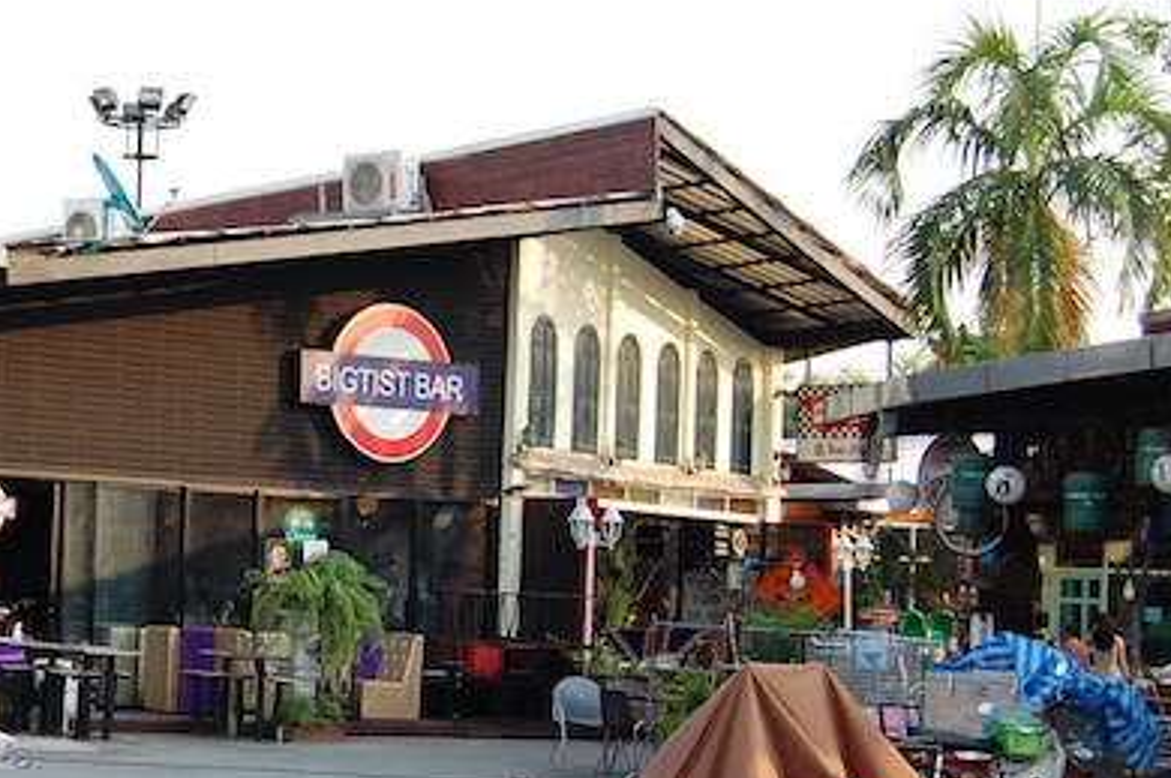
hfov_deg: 20.5
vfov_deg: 14.2
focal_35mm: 96
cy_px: 478
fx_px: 3119
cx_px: -27
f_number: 7.1
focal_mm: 26
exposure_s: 1/200
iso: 200
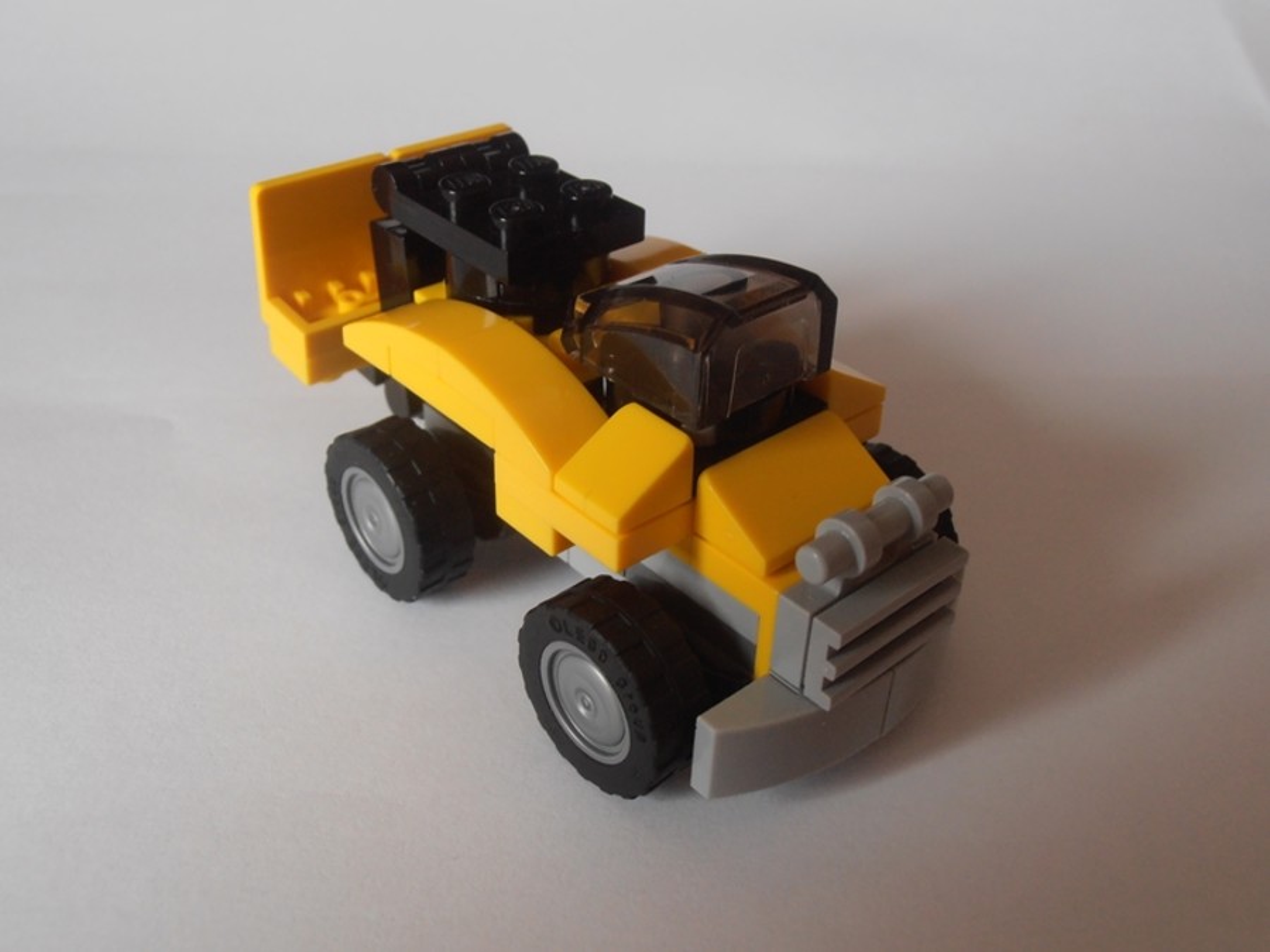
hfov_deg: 50.1
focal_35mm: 37
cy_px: 476
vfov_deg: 38.7
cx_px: 635
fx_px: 1357
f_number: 3.9
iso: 125
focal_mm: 6.61
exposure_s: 1/20
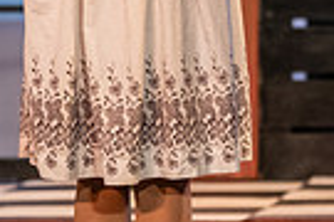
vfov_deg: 2.6
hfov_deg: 4.0
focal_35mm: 516
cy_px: -248
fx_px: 4787
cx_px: 517
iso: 2500
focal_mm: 120
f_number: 3.5
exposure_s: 1/200
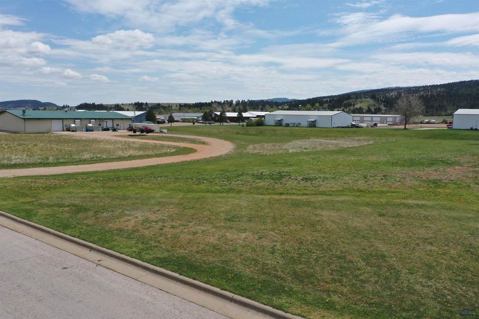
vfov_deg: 46.4
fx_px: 372
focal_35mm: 28
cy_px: 160
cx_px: 240
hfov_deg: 65.5
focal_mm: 10.26
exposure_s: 1/1000
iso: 100
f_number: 5
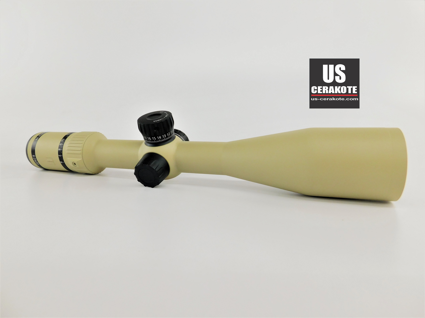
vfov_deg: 58.9
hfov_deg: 73.9
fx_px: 282
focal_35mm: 23
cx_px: 212
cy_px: 159
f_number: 3
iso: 125
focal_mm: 4
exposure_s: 1/50
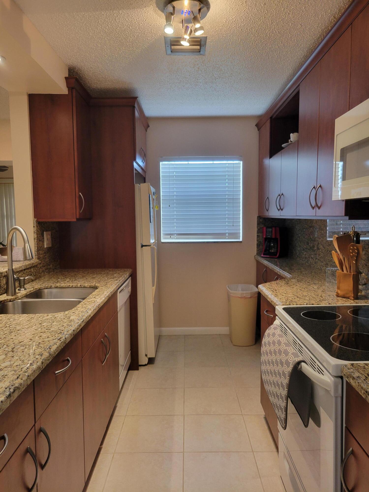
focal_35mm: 26
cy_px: 246
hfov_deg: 53.1
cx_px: 184
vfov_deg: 67.3
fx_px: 370
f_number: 1.8
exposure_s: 1/120
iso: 200
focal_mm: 5.4
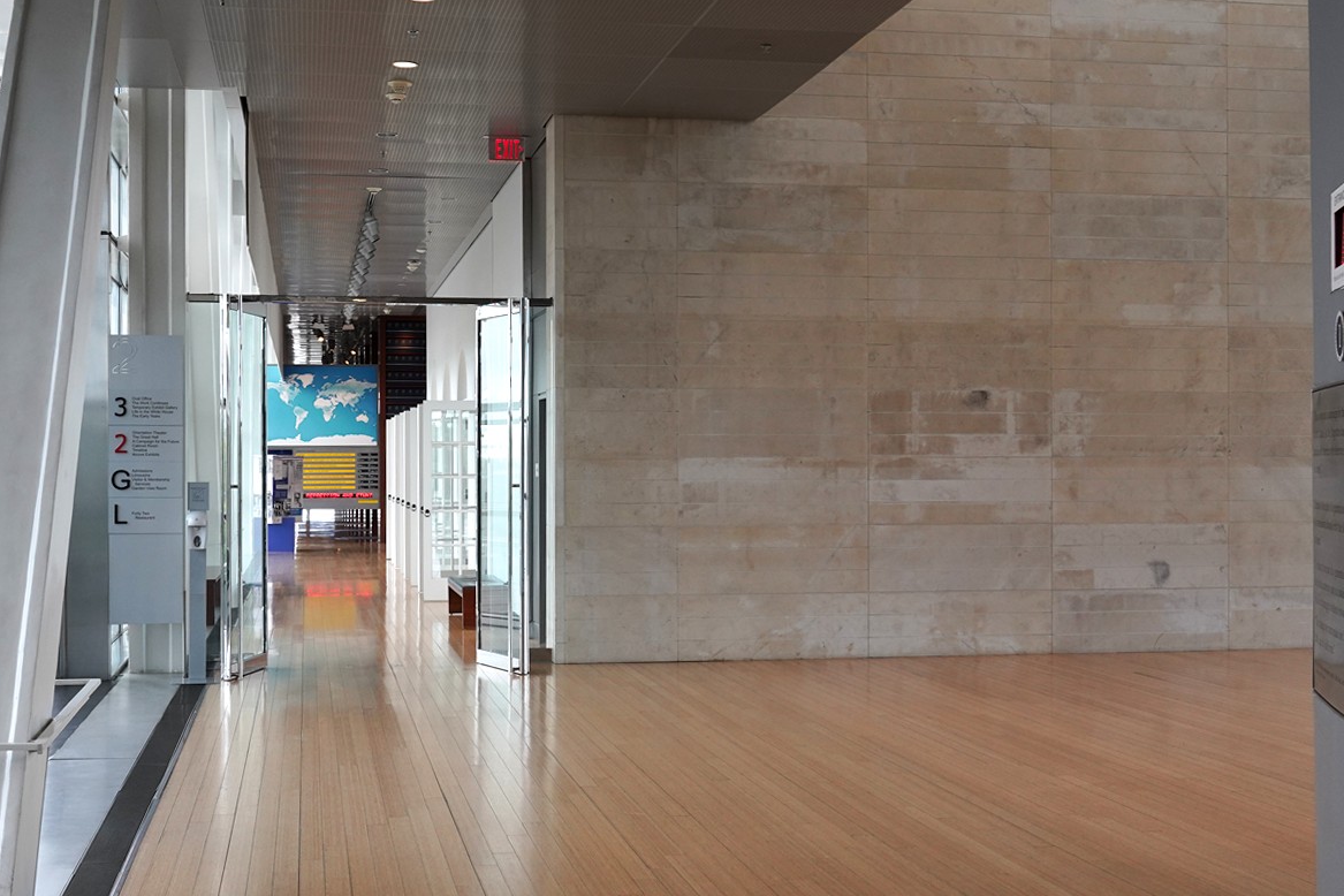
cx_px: 635
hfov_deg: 41.1
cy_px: 448
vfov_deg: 28.1
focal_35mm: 48
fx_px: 1792
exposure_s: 1/100
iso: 800
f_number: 9
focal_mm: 28
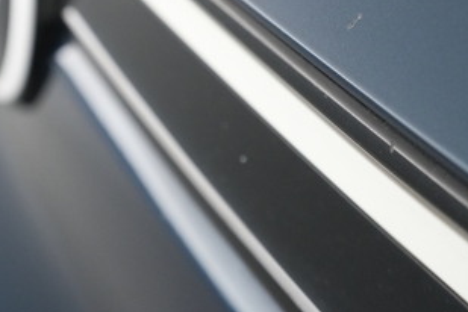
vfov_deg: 22.5
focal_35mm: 58
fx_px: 754
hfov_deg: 34.3
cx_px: 170
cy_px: 0
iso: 4000
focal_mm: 28
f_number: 4.5
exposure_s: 1/100
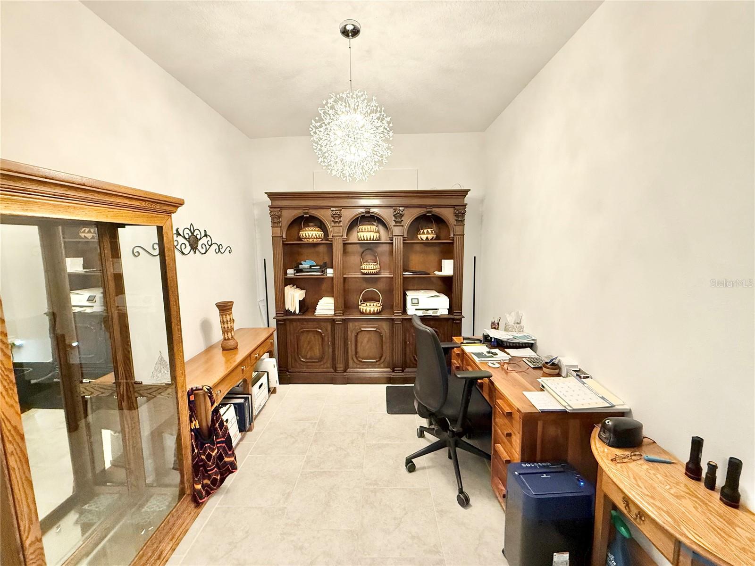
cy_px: 283
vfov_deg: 85.7
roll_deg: +0.8
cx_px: 378
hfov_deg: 102.1
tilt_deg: -6.8
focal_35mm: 14
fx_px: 305
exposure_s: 1/60
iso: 400
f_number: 2.2
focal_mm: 2.22
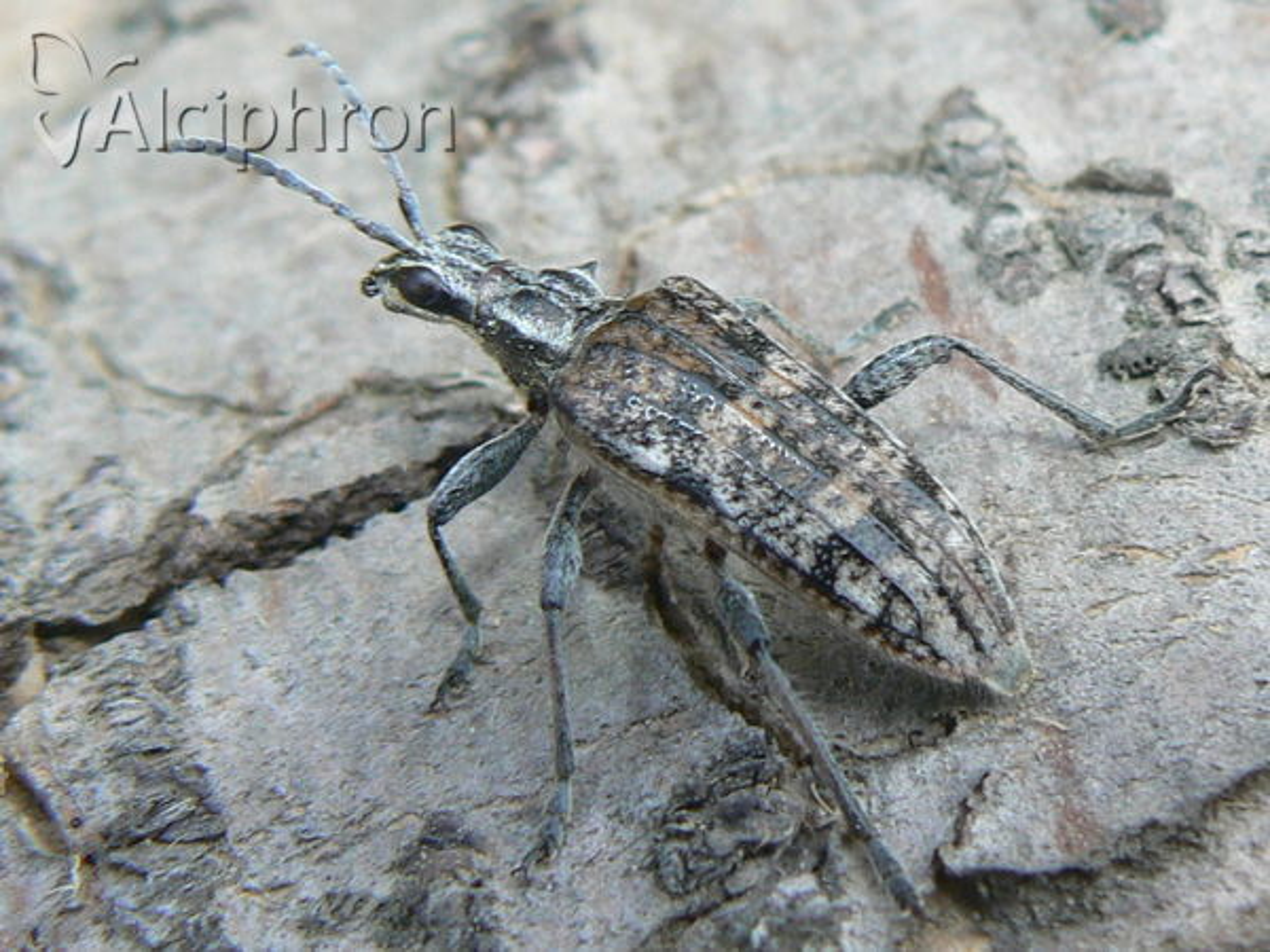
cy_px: 476
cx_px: 635
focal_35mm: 36
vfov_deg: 39.7
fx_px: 1321
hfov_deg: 51.4
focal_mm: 6
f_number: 4.5
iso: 80
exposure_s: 1/100
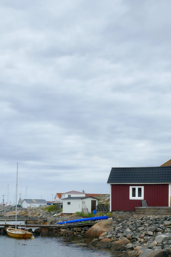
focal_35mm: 51
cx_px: 49
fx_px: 363
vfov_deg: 38.2
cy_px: 183
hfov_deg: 26.2
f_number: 8
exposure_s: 1/500
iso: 200
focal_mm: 11.9
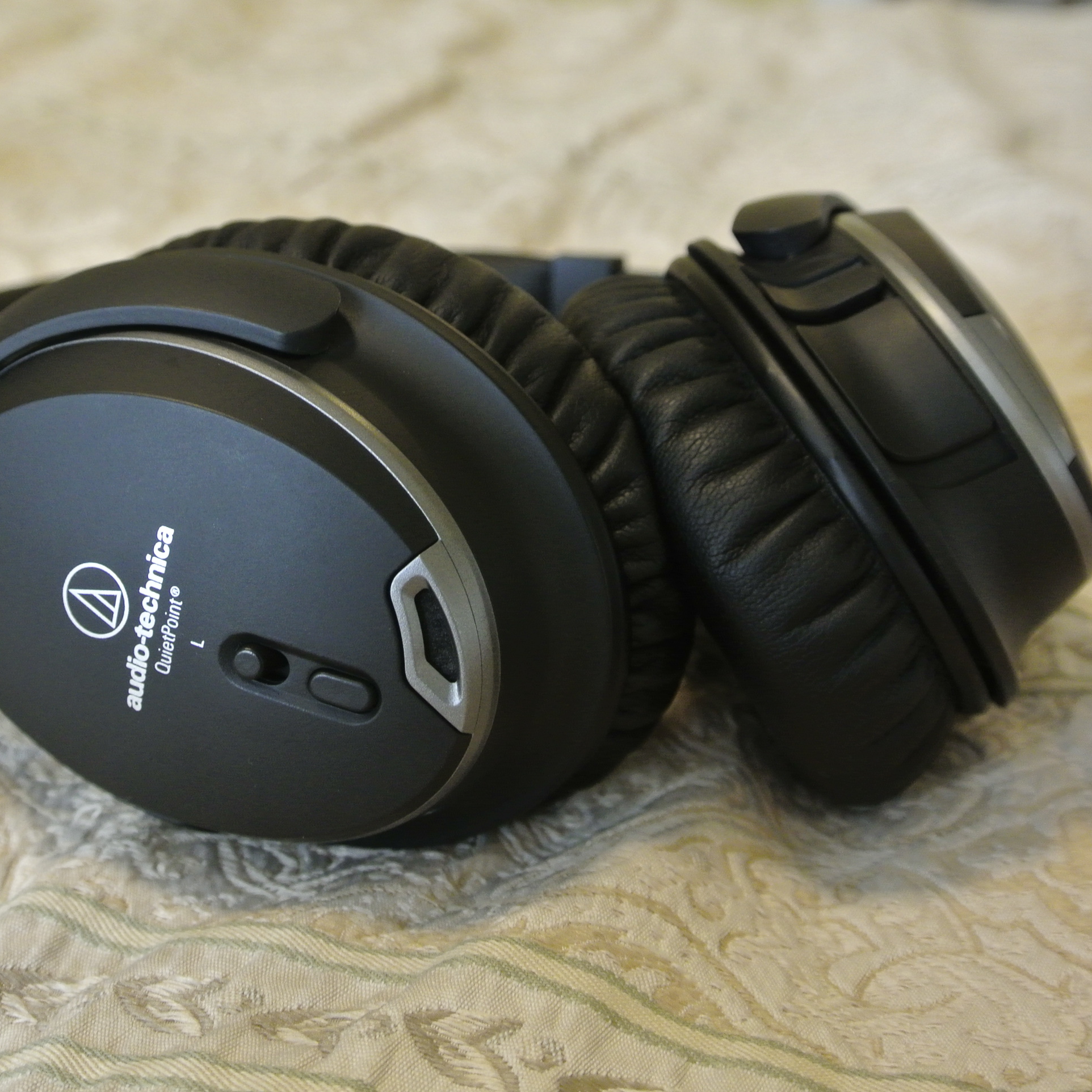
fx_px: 1785
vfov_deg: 34.0
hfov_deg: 33.9
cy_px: 541
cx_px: 408
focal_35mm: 50
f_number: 4
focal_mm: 14.5
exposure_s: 1/30
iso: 640
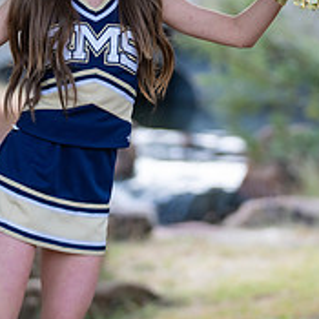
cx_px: 103
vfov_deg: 5.7
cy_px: 52
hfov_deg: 5.7
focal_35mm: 308
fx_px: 3211
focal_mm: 103
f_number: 2.8
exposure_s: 1/320
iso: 320
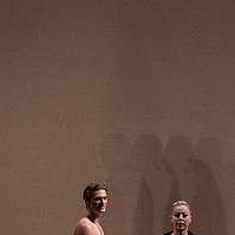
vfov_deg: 3.9
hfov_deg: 3.9
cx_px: 164
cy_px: 210
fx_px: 3464
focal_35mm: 451
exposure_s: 1/500
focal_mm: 182
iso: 12800
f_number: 6.3
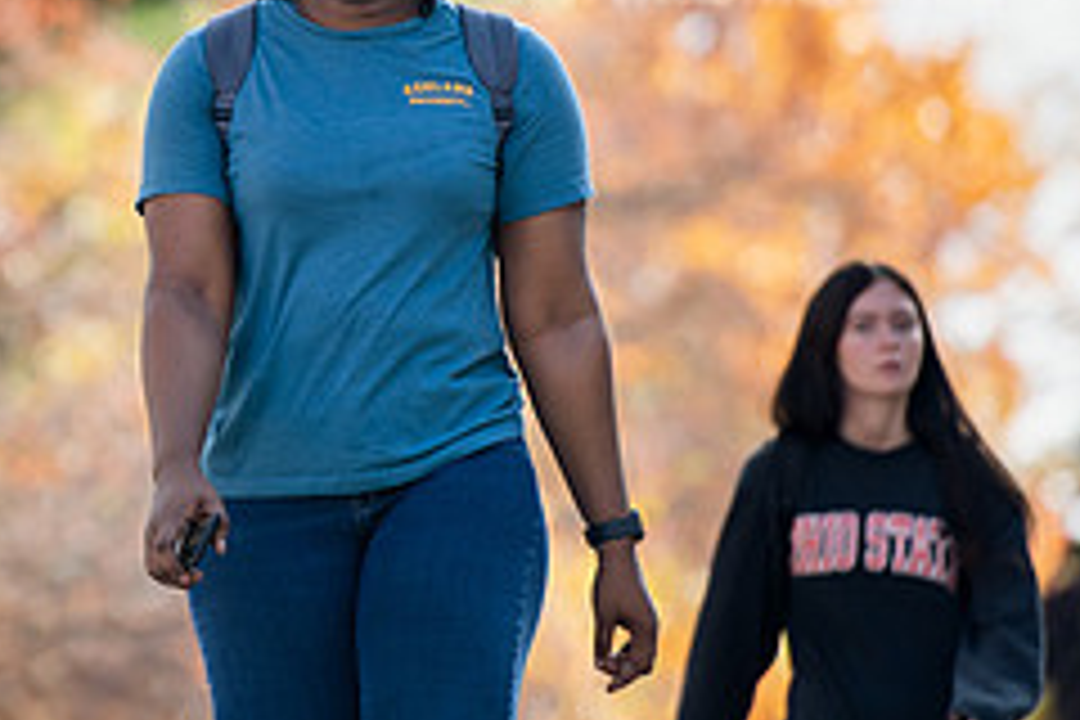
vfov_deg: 2.7
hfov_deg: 4.1
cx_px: 233
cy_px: 121
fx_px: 15239
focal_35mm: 508
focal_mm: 200
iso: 200
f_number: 3.2
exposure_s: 1/800
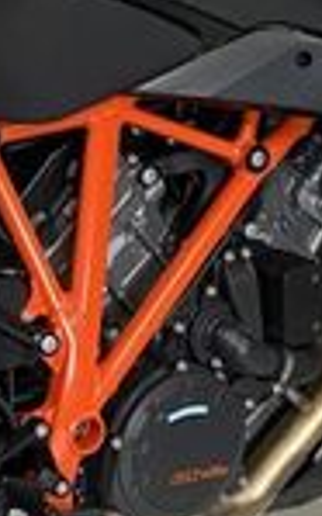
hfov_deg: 10.8
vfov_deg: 17.7
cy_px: 204
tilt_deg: -26.6
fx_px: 1658
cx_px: -104
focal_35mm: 118
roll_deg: +0.1
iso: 64
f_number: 1.8
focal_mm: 4.25
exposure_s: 1/50
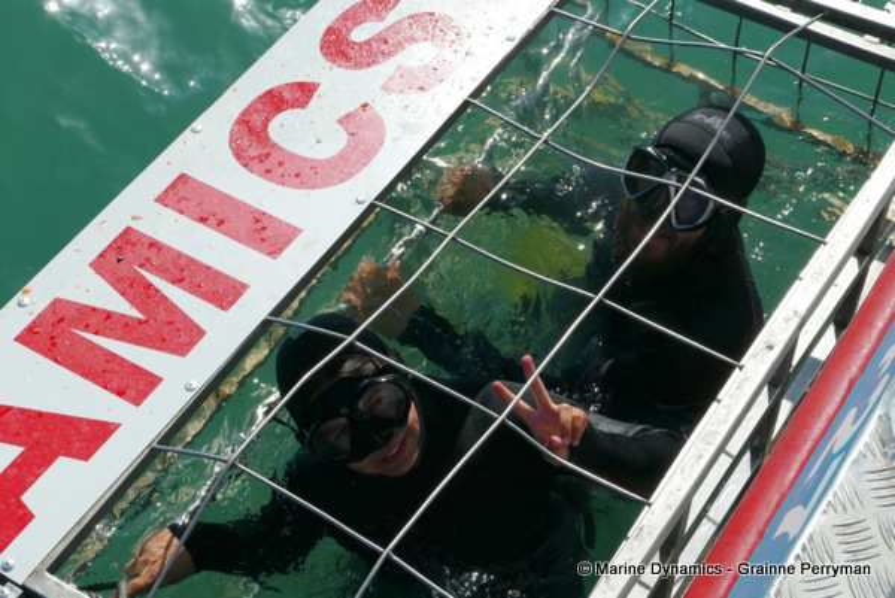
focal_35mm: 58
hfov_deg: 34.5
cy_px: 299
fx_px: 1443
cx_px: 448
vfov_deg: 23.4
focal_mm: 21.01
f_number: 5
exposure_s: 1/1600
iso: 125
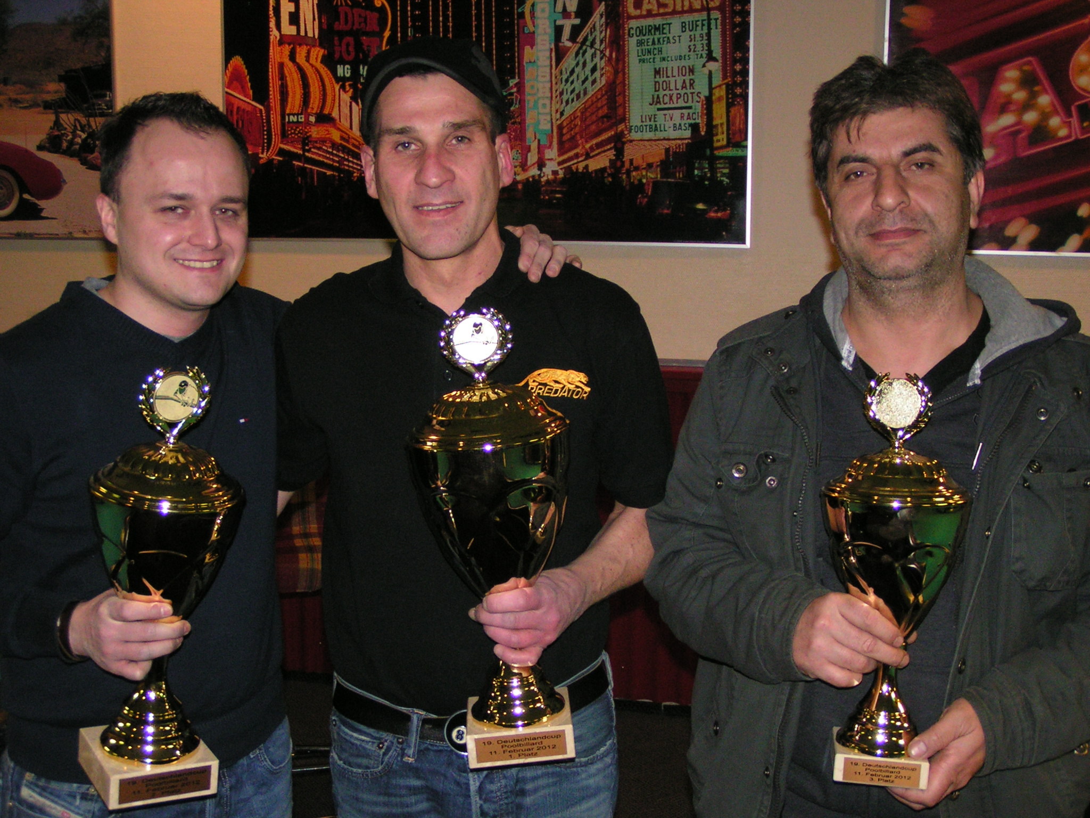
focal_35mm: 45
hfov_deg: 42.1
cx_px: 545
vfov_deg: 32.2
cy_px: 409
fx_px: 1417
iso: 200
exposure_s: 1/50
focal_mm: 6.9
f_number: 2.8
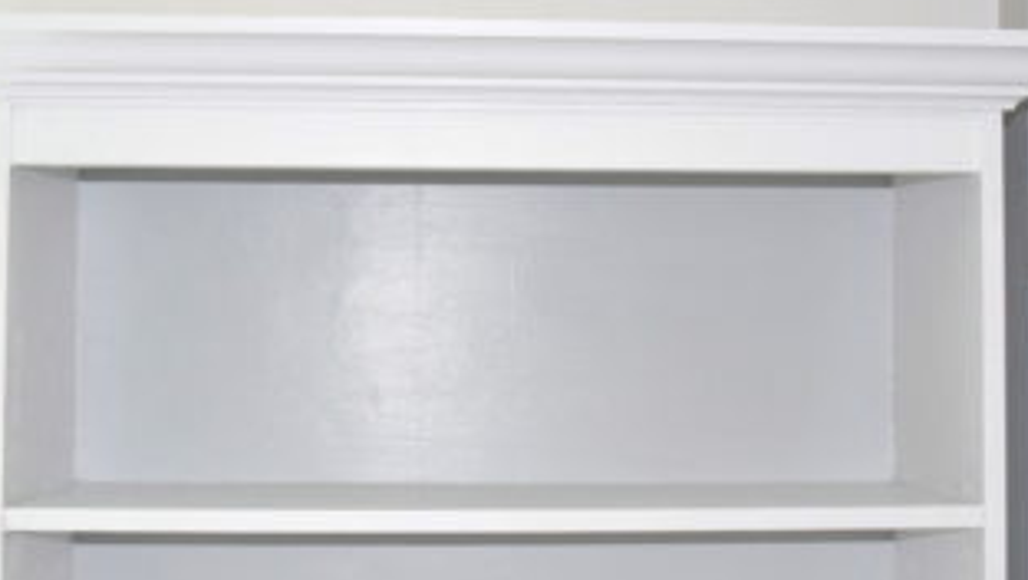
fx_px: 1714
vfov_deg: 19.2
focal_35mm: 63
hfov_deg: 33.4
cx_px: 517
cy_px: 285
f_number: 5.6
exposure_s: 1/200
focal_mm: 25
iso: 1600
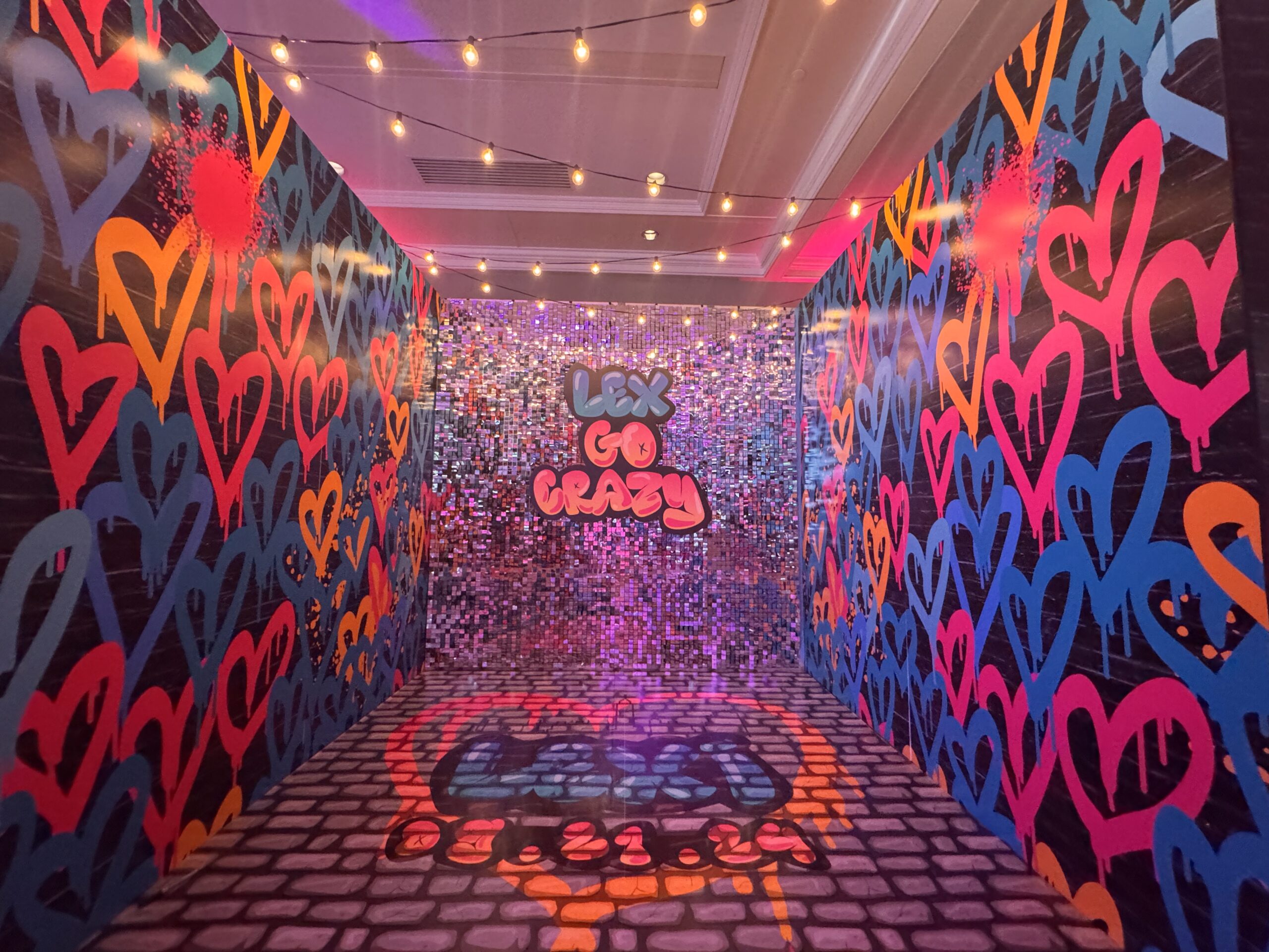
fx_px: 513
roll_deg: -0.5
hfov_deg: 102.1
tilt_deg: +3.6
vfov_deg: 85.7
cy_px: 476
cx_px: 634
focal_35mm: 14
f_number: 2.2
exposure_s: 1/60
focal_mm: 2.22
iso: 1000
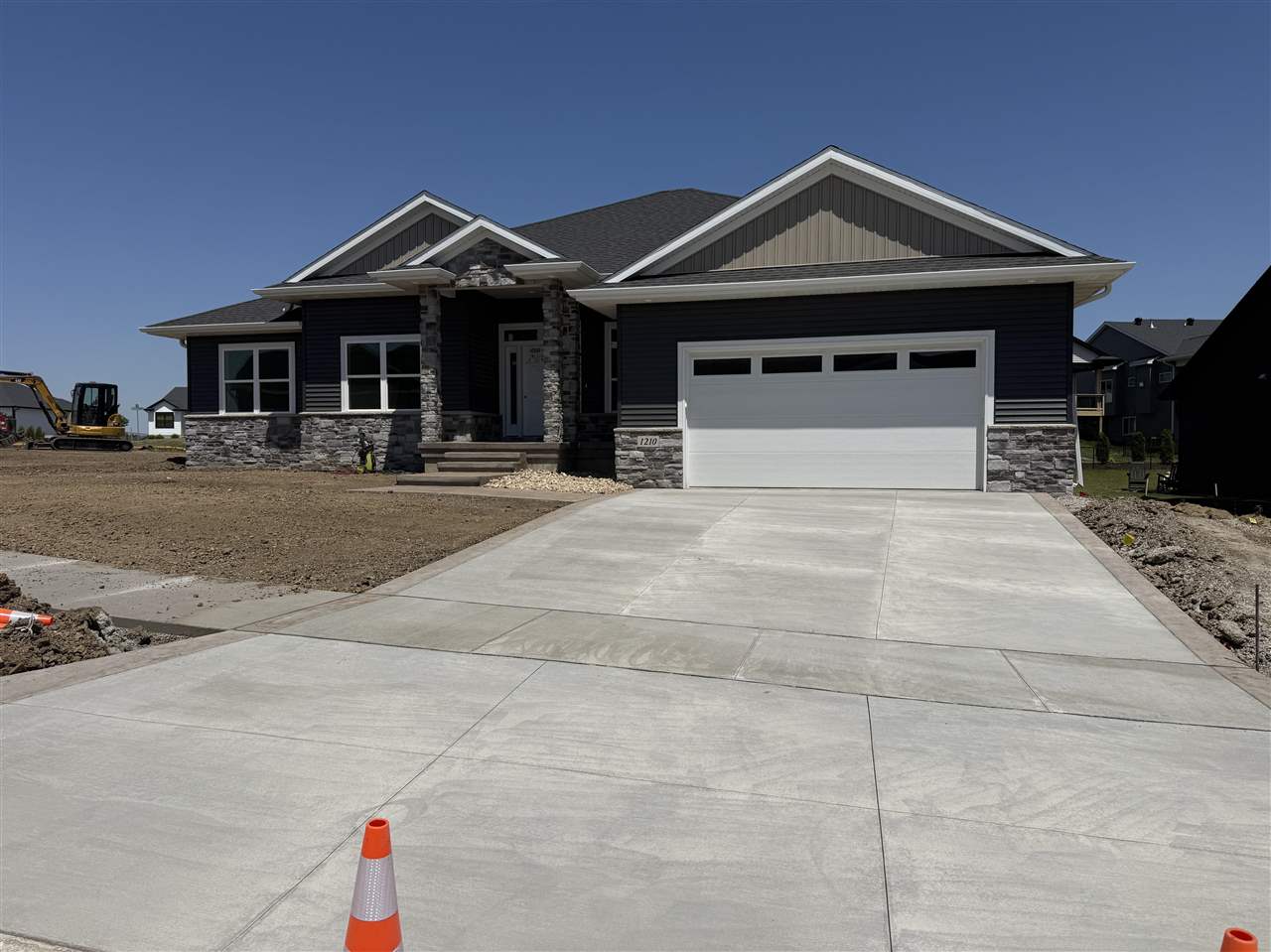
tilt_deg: -1.9
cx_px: 636
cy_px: 476
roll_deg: -0.6
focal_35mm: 24
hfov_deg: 71.6
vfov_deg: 56.8
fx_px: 881
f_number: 1.78
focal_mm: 6.76
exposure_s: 1/11905
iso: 80
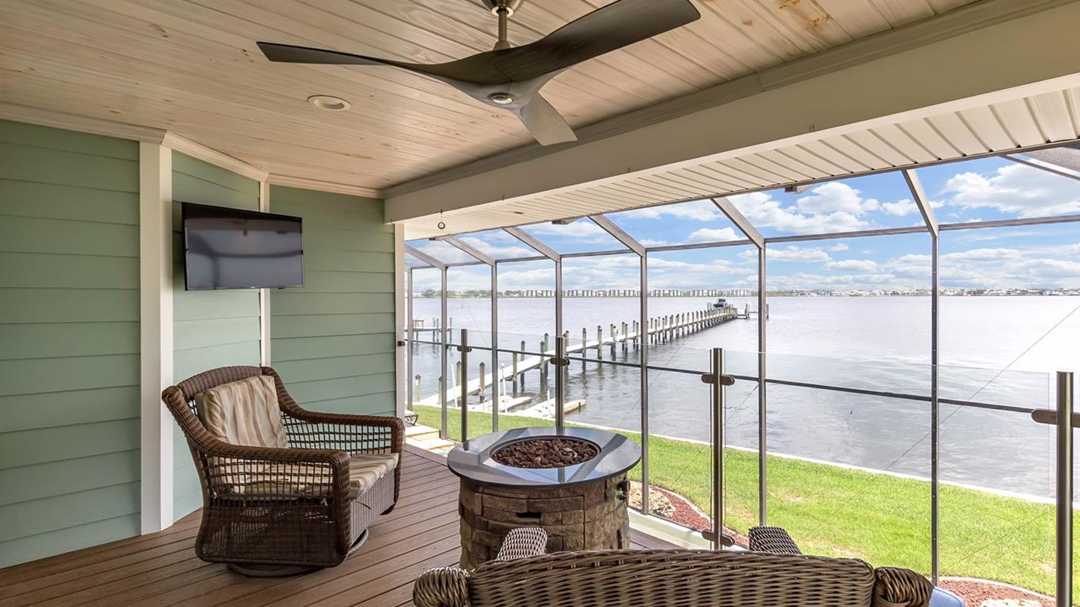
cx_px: 586
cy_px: 302
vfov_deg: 61.0
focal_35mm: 18
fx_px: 515
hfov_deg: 92.5
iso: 100
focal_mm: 10
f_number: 8
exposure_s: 1/50
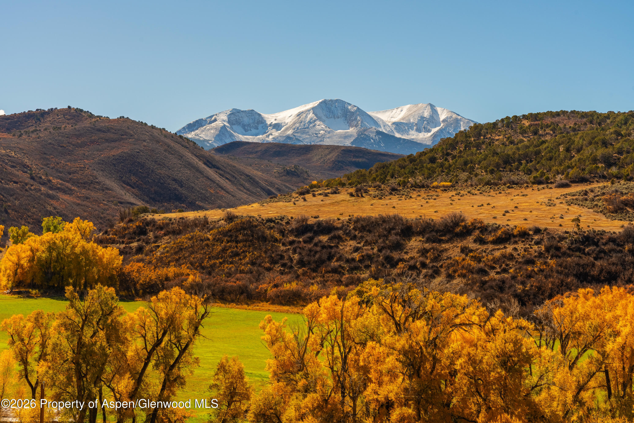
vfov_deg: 19.5
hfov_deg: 28.8
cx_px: 317
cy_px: 212
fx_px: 1233
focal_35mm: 70
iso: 200
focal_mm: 70
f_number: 11
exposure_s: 1/3200
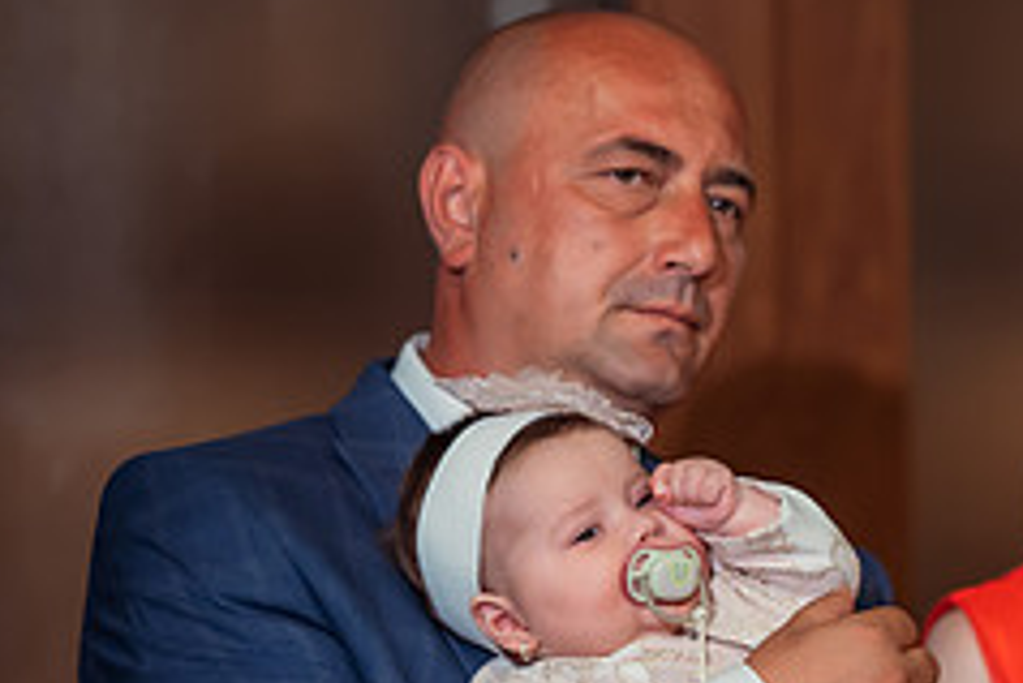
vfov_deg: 6.6
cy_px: 704
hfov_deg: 9.8
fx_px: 5886
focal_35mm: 207
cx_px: 1191
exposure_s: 1/250
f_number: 2
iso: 1600
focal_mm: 85
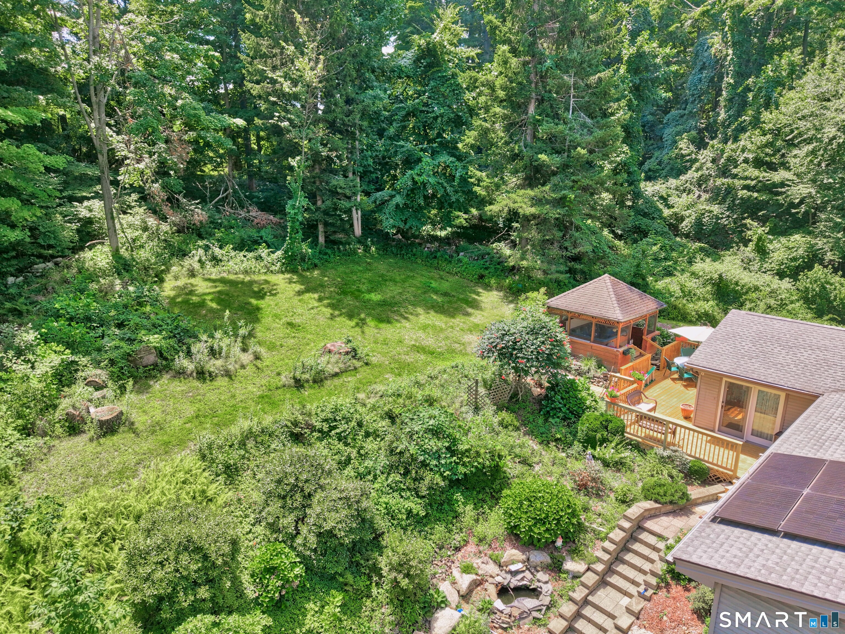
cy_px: 317
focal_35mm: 24
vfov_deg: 56.8
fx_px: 586
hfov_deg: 71.6
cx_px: 422
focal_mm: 8.7
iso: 190
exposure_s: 1/2000
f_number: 1.8
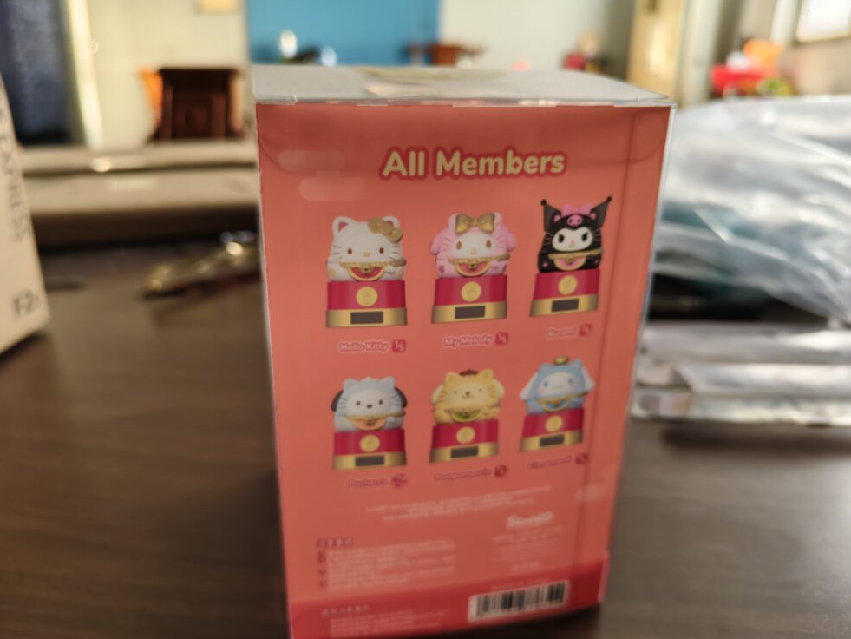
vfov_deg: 56.8
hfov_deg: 71.6
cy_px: 327
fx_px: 590
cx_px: 416
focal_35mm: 24
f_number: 1.88
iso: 139
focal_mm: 5.56
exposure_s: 1/100
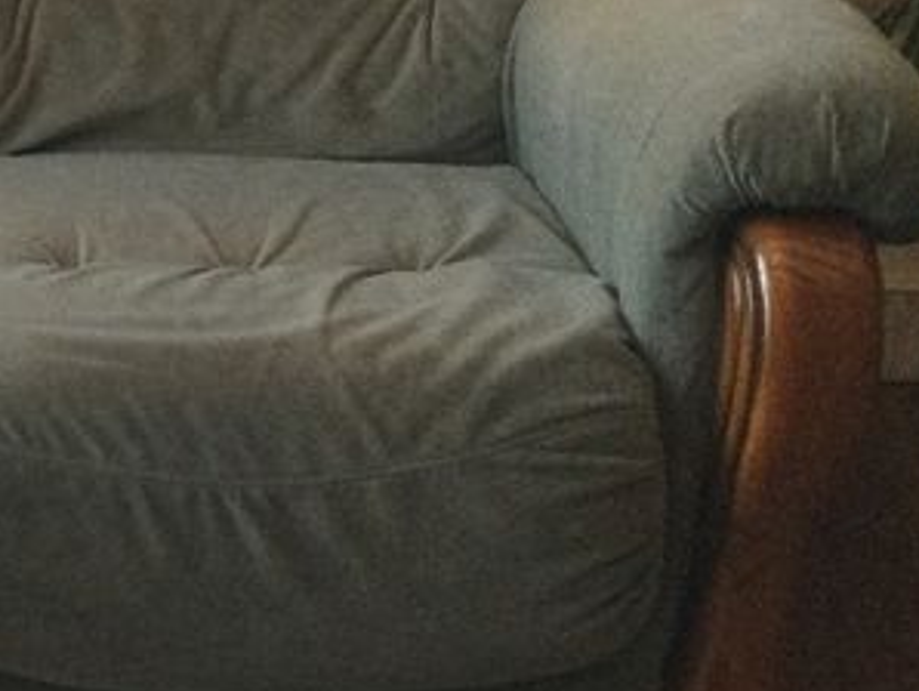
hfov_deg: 17.9
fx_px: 2763
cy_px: 12
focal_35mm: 104
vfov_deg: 14.1
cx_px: -213
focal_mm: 3.3
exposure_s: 1/33
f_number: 2.4
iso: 200
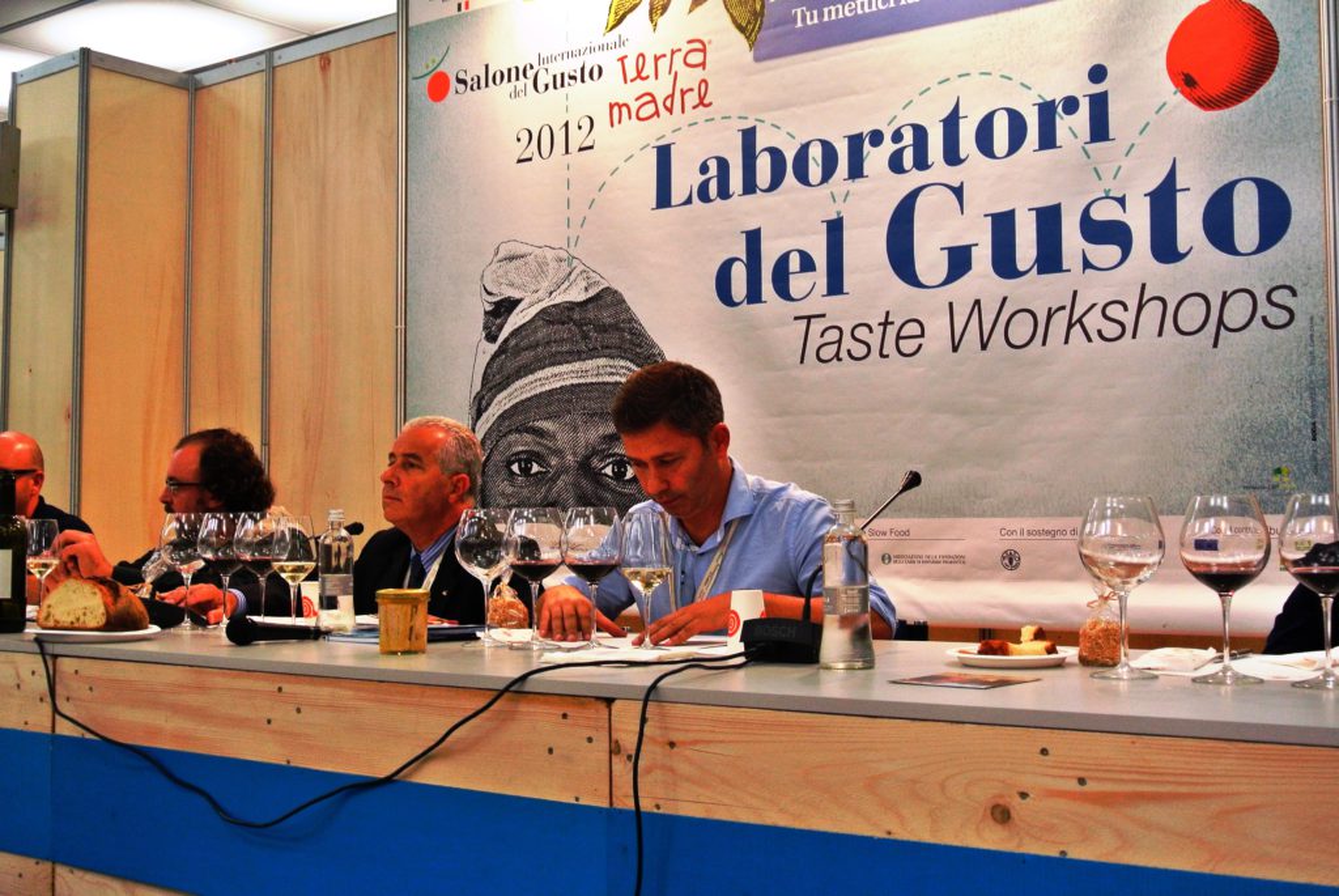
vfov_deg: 30.6
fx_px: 1638
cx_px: 670
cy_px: 448
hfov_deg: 44.5
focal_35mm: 44
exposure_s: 1/60
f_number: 4.2
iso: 360
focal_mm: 16.3
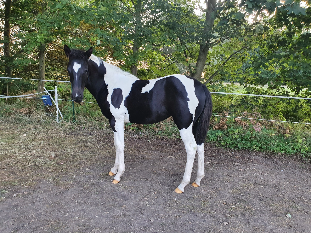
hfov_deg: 67.3
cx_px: 156
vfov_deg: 53.1
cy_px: 116
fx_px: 234
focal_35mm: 26
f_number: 2.4
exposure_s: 1/100
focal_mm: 4.32
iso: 160
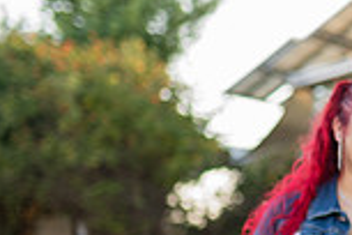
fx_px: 1300
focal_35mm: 133
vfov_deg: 10.3
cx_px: 571
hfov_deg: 14.1
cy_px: 199
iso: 125
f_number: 1.4
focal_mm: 35
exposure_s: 1/320
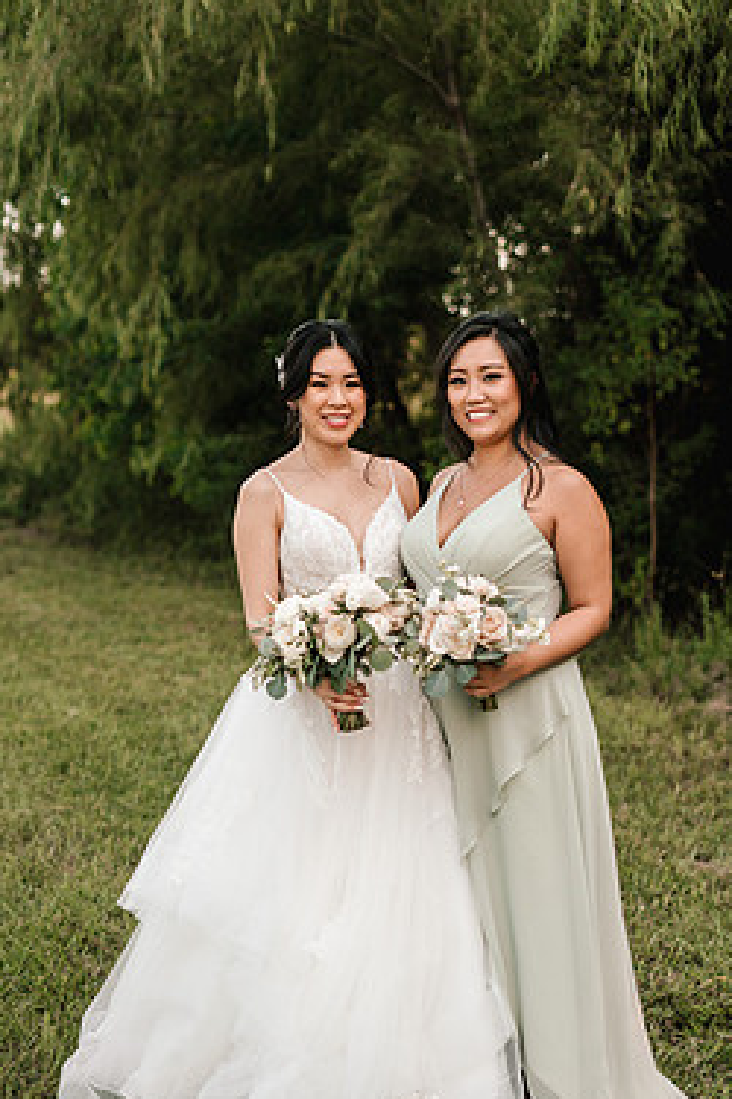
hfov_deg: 22.6
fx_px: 1830
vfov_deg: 33.4
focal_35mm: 60
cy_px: 624
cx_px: 416
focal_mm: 50
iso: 250
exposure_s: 1/2000
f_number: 2.2
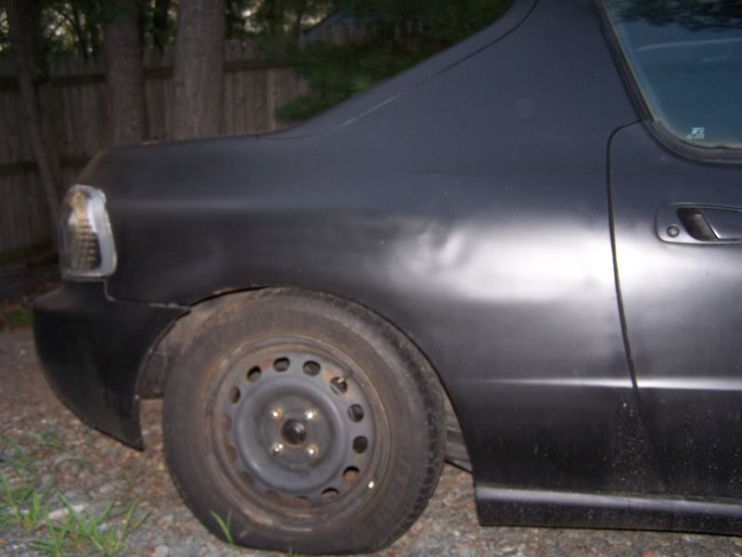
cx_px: 371
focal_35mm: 38
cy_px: 278
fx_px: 815
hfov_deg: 49.0
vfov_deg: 37.7
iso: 140
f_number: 2.8
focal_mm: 6.3
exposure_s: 1/60
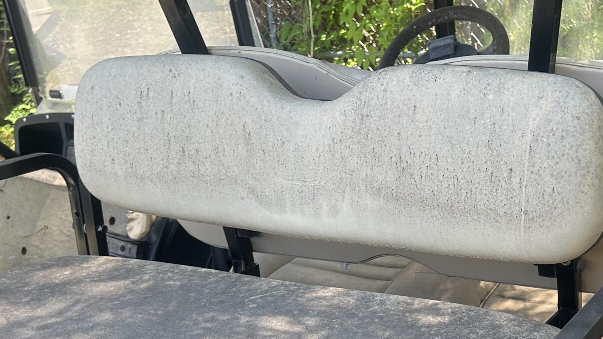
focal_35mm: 60
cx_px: 423
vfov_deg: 19.5
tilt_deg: -24.5
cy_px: 331
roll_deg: +3.5
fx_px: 959
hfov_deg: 34.4
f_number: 1.5
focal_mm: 5.7
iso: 32
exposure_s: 1/144
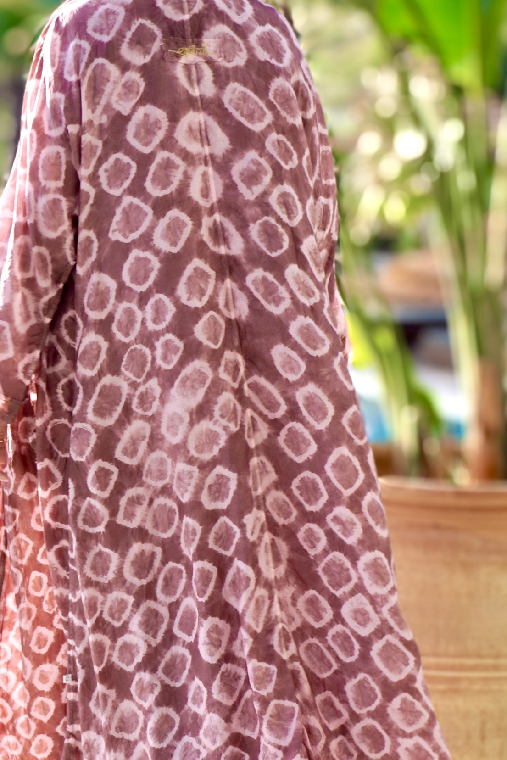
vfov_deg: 20.0
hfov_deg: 13.4
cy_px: 391
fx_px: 2153
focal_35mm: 102
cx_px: 236
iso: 100
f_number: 5.6
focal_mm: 44
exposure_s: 1/200
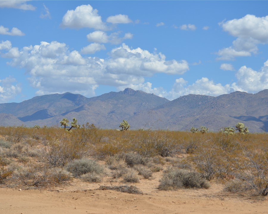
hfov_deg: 20.5
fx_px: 742
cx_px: 152
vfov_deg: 16.4
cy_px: 108
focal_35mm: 94
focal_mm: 55
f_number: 7.1
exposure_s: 1/2000
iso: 400
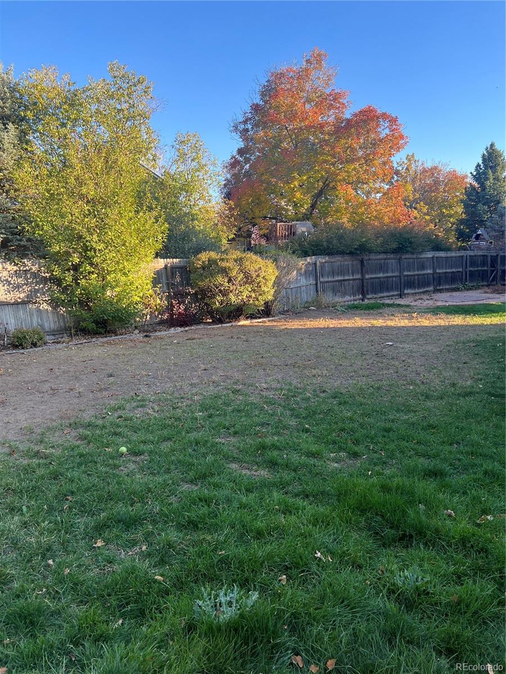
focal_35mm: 26
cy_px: 337
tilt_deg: -7.2
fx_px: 507
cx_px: 253
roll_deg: +3.4
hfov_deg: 53.1
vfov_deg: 67.3
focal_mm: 5.7
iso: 50
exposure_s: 1/544
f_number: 1.5
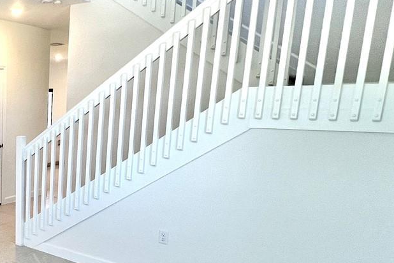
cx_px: -18
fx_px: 383
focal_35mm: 35
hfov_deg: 44.4
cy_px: 176
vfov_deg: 37.4
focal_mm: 1.57
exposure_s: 1/120
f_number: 1.8
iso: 100
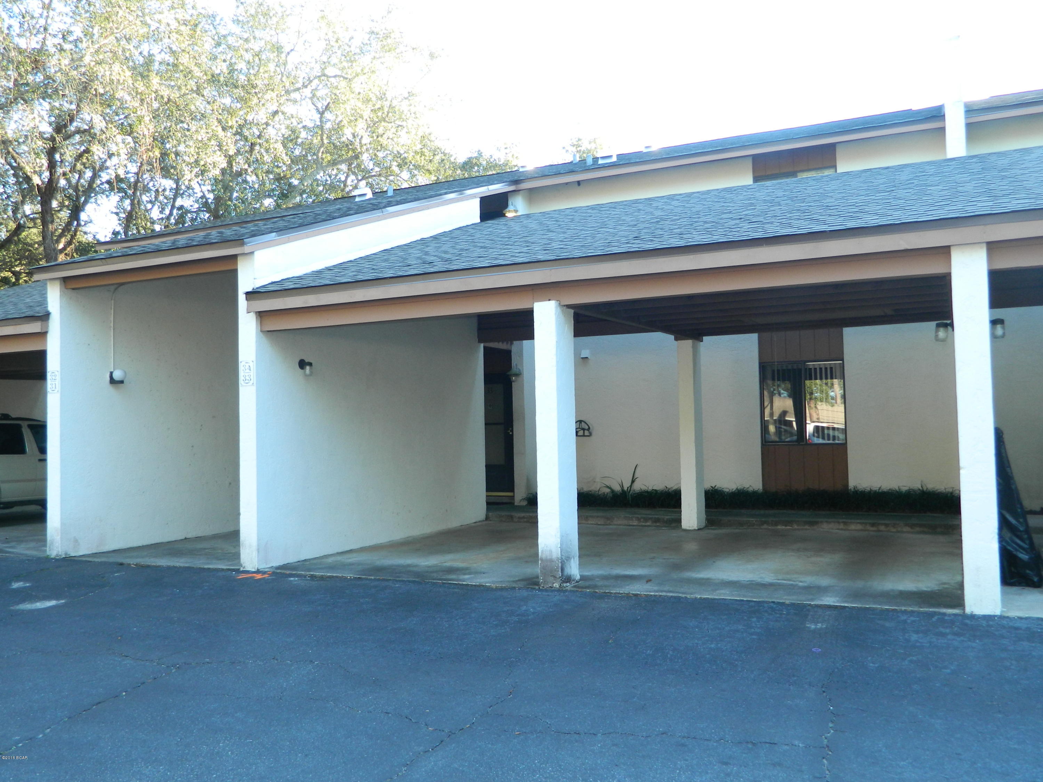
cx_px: 522
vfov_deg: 49.7
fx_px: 844
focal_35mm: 28
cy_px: 391
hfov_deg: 63.4
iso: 110
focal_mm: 5.1
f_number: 3.2
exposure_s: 1/50
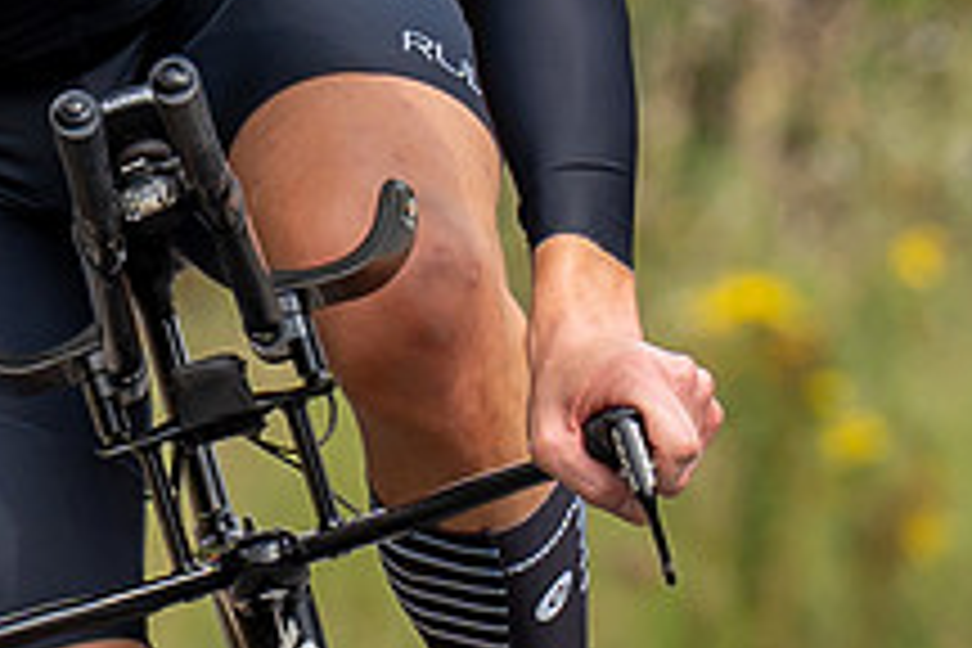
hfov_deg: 1.1
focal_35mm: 1809
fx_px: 48839
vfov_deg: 0.8
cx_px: -279
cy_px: 355
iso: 125
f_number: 4
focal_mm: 200
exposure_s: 1/1000
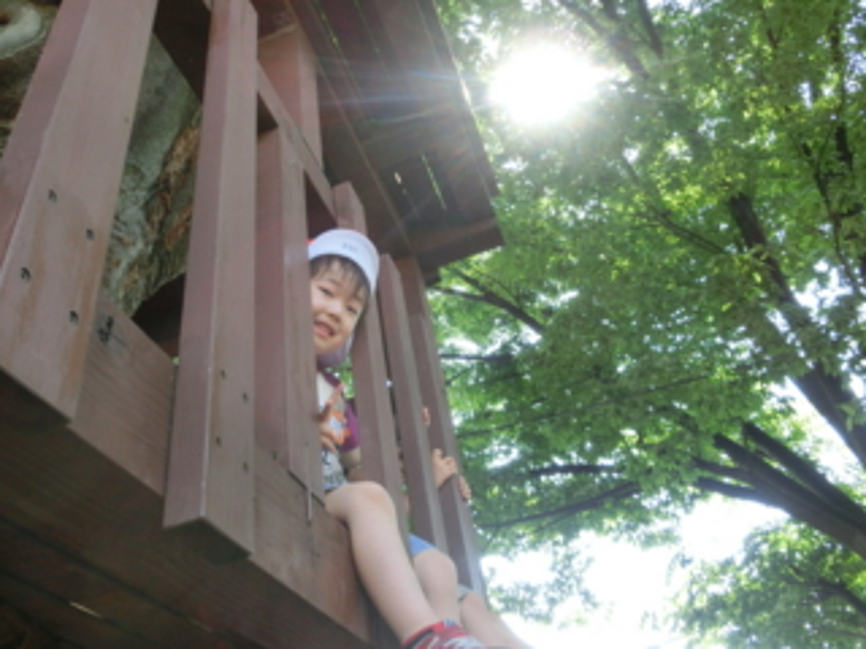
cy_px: 295
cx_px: 455
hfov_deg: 59.9
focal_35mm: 30
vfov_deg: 46.7
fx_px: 751
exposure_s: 1/160
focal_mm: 4.24
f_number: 3
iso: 80
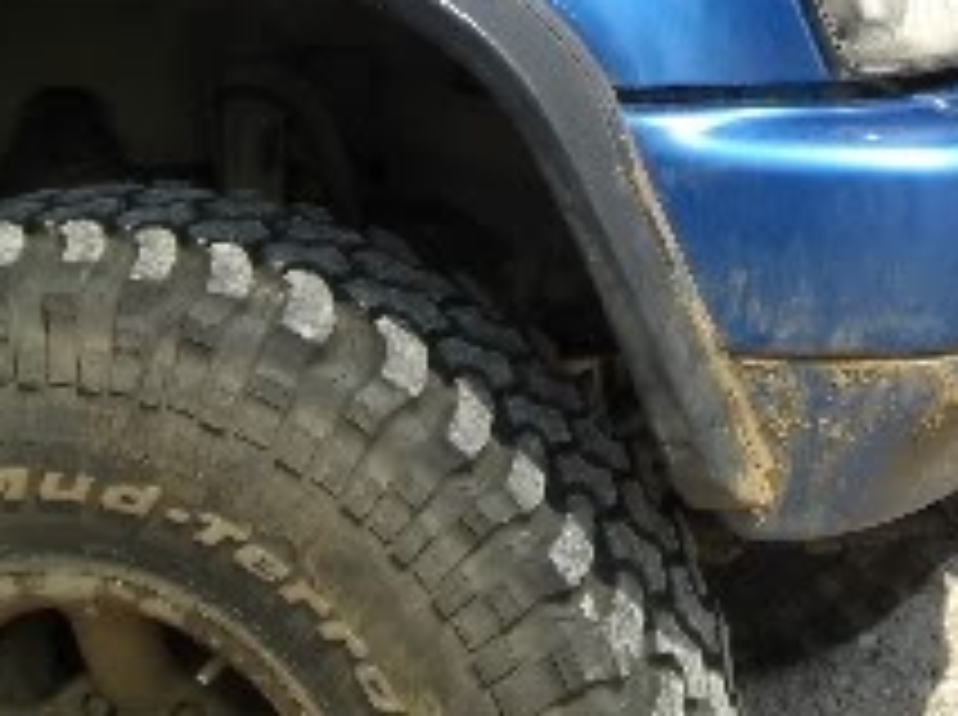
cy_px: -261
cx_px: 980
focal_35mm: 143
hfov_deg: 13.6
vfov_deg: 10.1
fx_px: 3951
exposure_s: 1/500
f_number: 4
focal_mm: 7.9
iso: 80
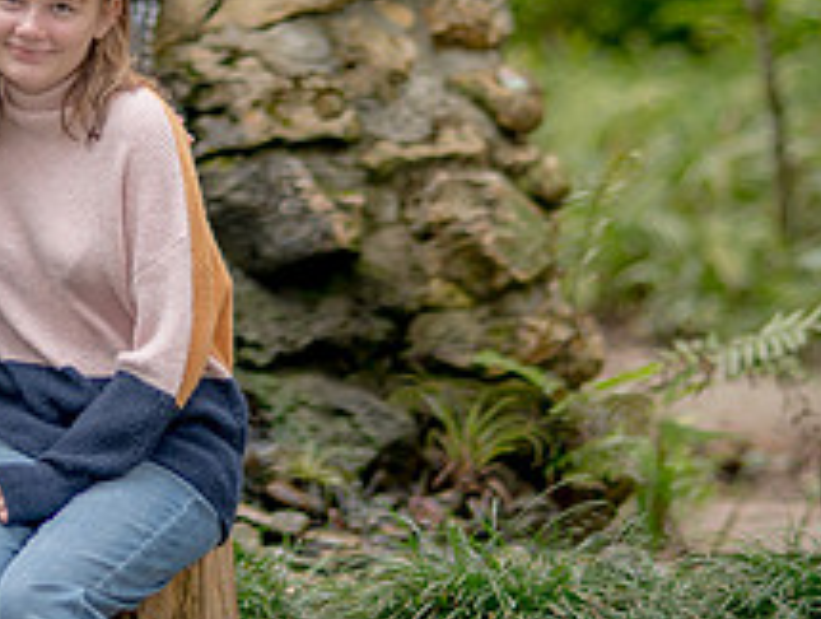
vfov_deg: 6.8
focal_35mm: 220
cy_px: 287
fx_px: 5227
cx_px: 137
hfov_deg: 9.0
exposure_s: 1/320
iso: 125
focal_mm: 85
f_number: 2
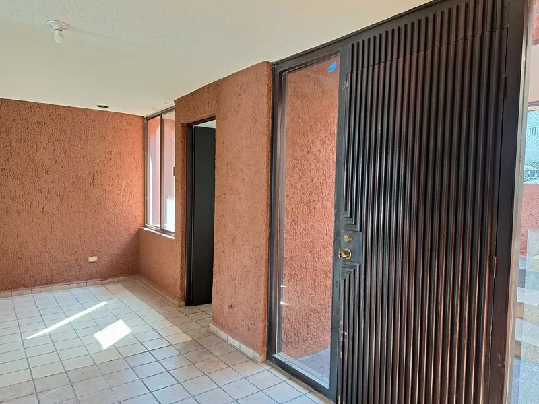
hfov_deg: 73.9
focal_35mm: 23
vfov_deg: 58.9
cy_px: 202
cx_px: 270
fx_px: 358
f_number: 1.8
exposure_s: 1/40
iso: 125
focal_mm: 5.54
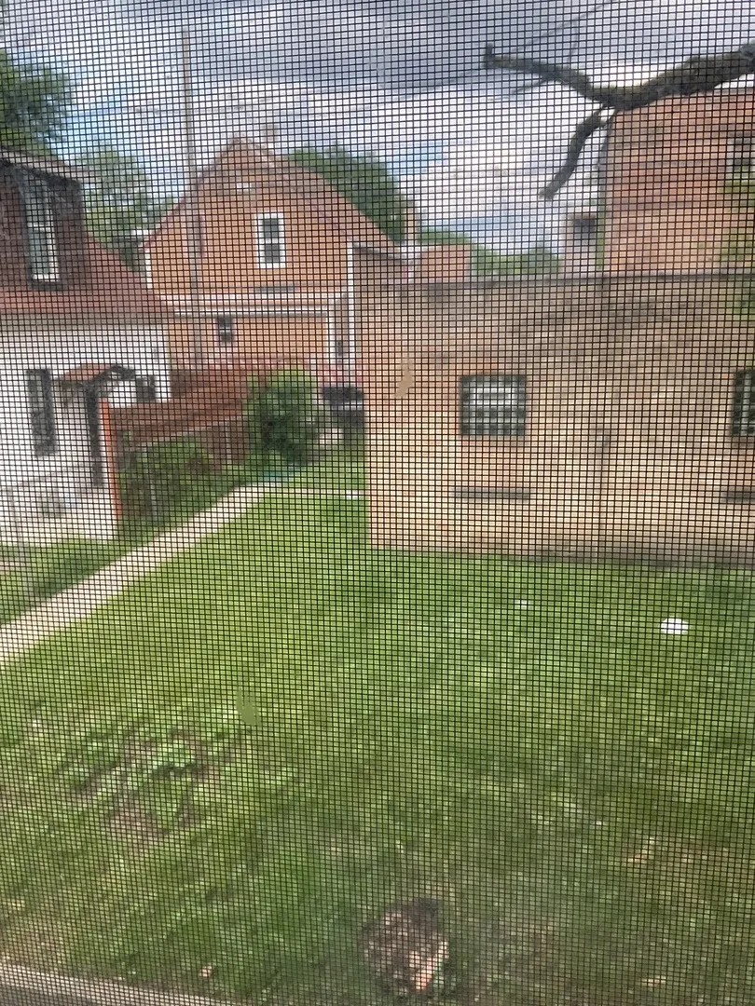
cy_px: 503
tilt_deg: -12.8
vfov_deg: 61.7
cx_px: 378
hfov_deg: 48.2
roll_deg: +0.8
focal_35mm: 29
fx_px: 843
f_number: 1.8
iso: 16
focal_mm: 3
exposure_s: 1/307
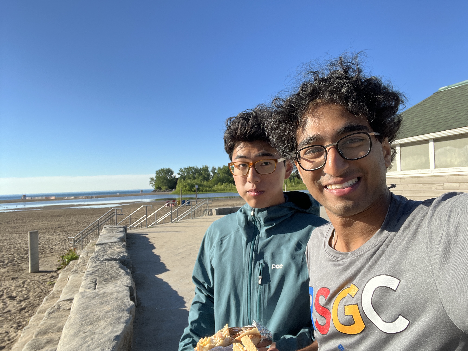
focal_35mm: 23
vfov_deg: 58.9
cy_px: 176
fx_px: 311
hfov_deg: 73.9
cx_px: 234
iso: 32
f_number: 2.2
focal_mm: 2.71
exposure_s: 1/557
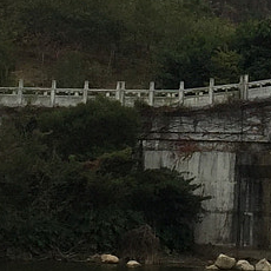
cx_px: 269
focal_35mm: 178
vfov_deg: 9.6
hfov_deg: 9.8
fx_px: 1577
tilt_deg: +10.6
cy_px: -100
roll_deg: -2.0
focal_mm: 4.15
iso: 32
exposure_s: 1/1364
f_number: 2.2
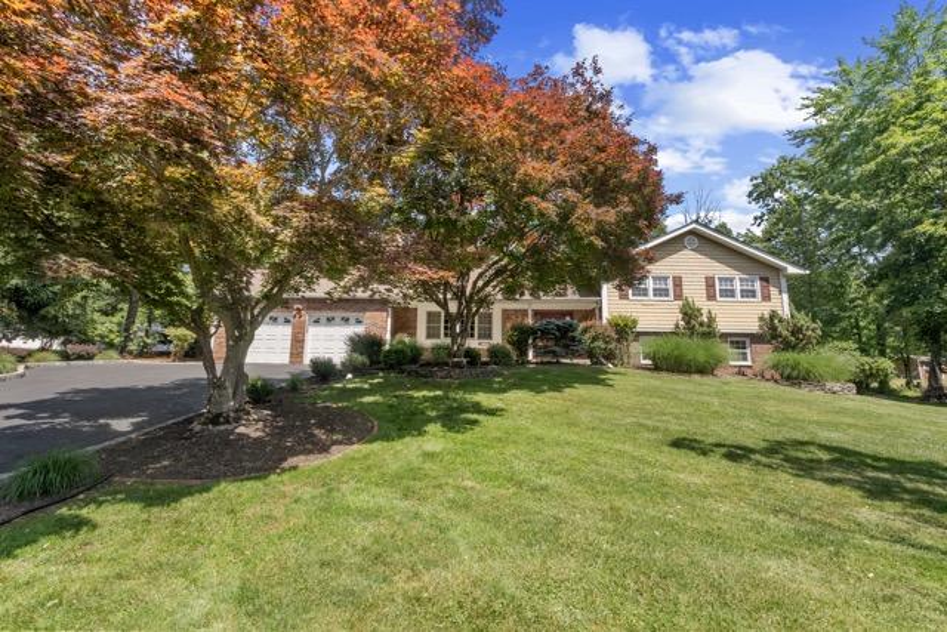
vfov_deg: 73.8
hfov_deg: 96.7
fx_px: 421
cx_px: 474
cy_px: 316
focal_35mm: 16
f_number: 9
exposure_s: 1/160
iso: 250
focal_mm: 16
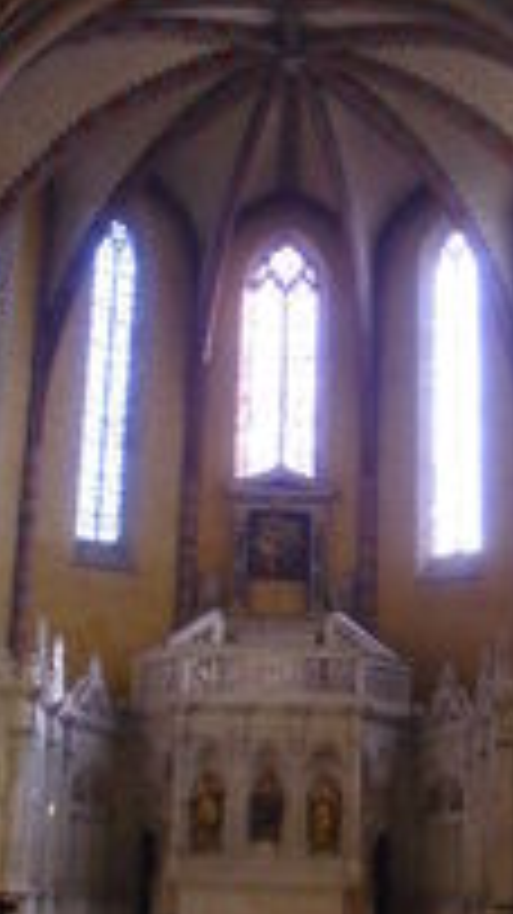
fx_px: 1719
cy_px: 284
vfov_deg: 29.5
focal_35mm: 71
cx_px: 297
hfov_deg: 17.0
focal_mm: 5.58
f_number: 2.8
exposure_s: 1/50
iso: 400
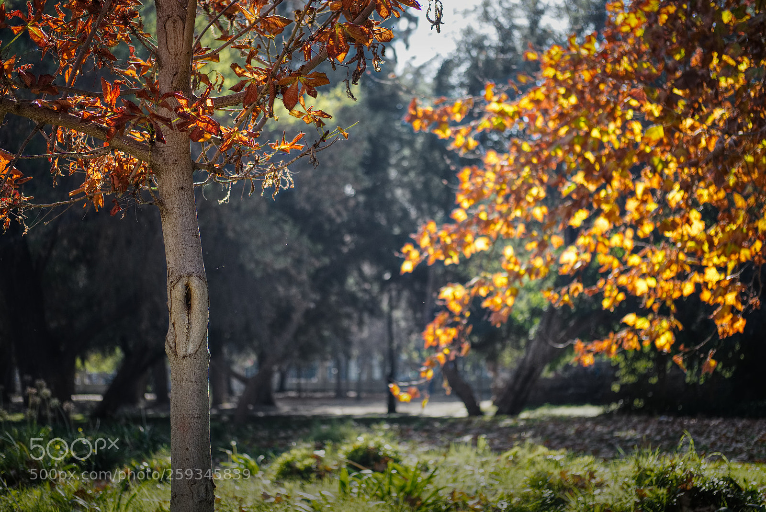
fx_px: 1597
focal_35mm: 75
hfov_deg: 27.0
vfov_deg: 18.2
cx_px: 383
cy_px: 256
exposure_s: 1/950
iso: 200
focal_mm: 50
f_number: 2
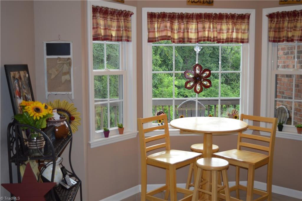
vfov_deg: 32.9
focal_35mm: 40
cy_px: 100
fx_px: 339
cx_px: 151
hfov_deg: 48.0
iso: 400
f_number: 4
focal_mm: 27
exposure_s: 1/125
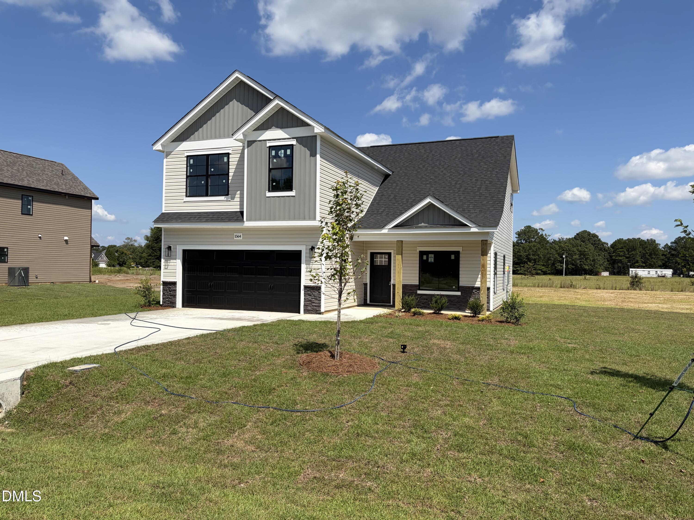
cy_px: 260
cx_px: 347
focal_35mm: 26
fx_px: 521
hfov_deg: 67.3
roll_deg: -0.8
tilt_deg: +2.0
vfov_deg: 53.1
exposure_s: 1/6329
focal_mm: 5.96
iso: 64
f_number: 1.6
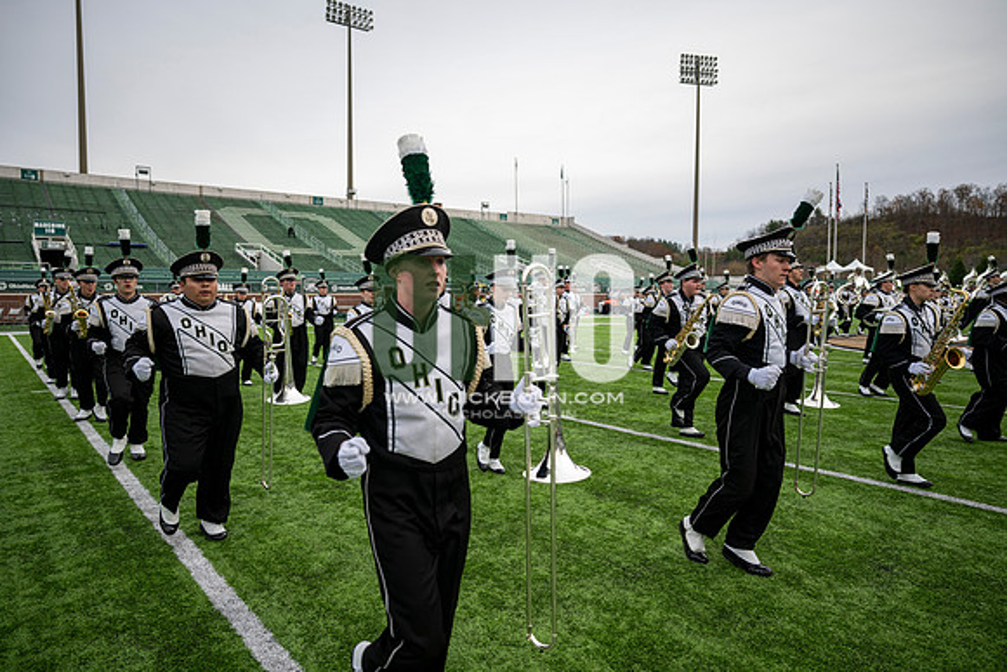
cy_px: 336
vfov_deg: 53.2
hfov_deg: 73.7
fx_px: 671
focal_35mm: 24
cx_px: 504
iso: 200
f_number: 2.8
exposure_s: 1/500
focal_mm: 24
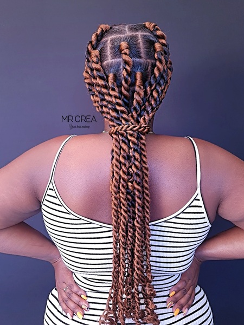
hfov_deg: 54.9
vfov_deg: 69.4
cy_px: 162
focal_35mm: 25
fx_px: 235
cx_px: 122
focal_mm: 7
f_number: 1.8
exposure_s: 1/30
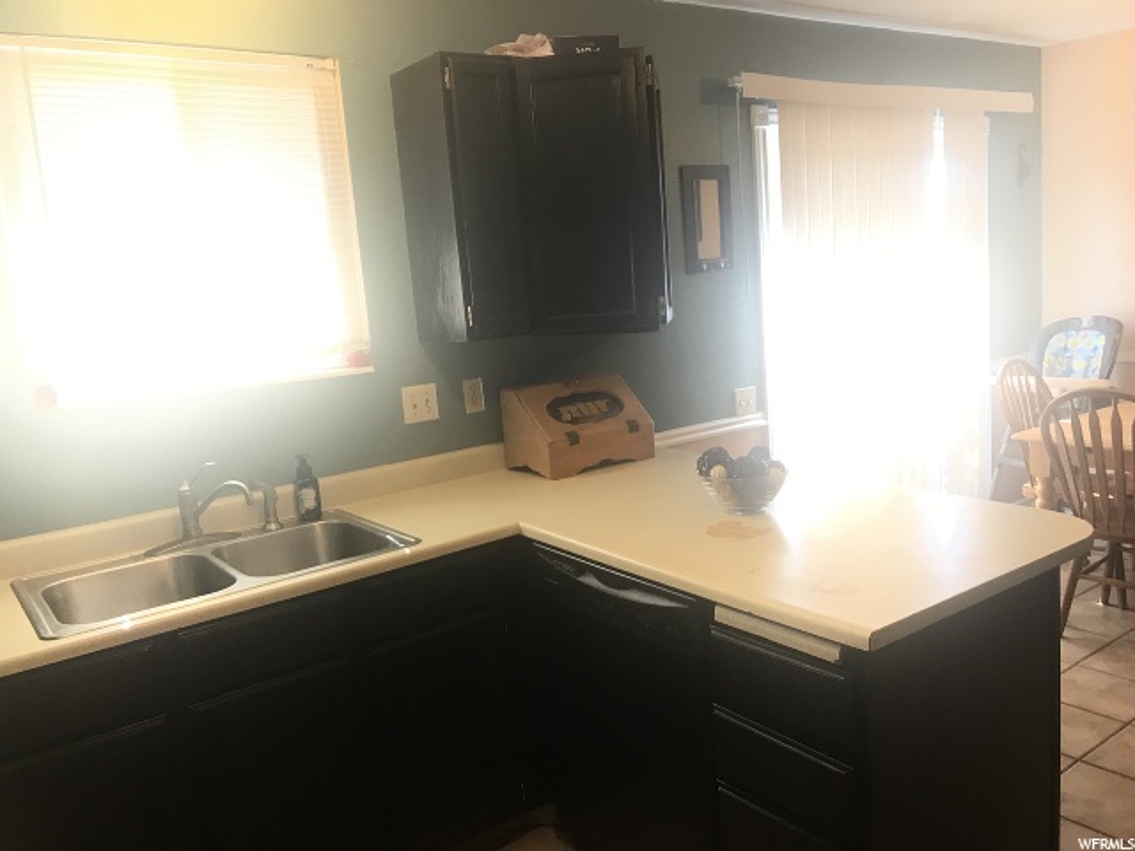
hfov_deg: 63.4
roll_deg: +4.3
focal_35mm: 28
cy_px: 426
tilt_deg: -8.2
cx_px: 568
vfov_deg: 49.7
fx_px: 918
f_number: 1.8
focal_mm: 3.99
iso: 25
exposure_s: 1/30
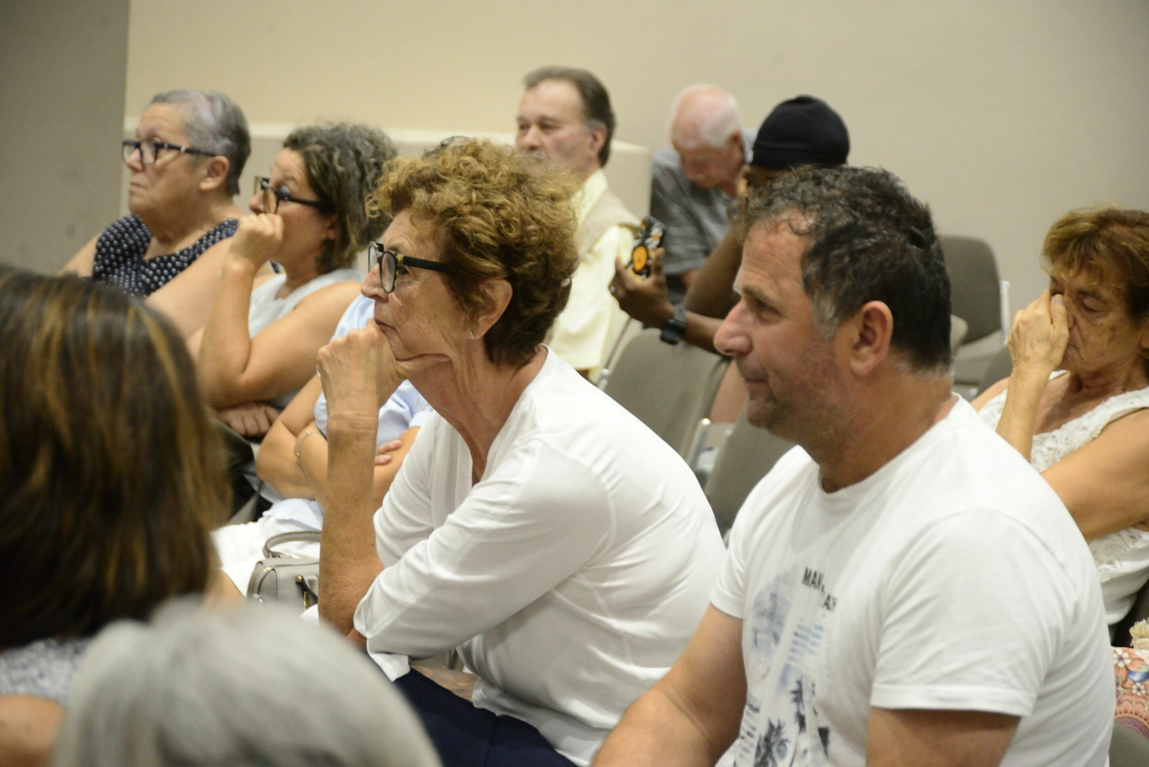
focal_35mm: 102
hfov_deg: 20.0
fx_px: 3256
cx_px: 574
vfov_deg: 13.4
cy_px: 384
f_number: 5.6
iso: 4500
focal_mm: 102
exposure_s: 1/100
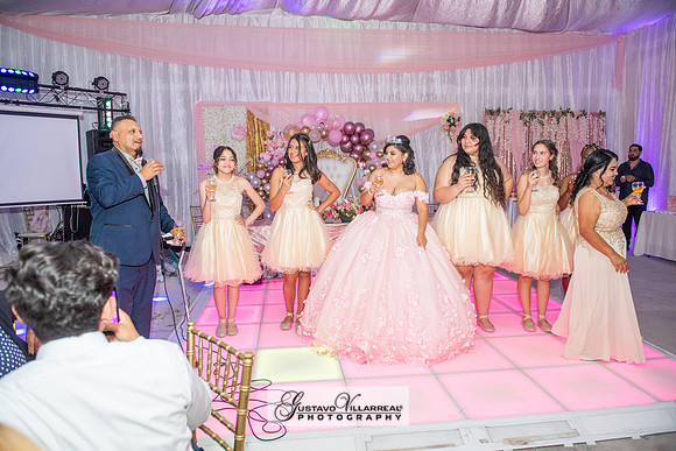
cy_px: 226
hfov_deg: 73.7
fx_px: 451
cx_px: 338
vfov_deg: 53.2
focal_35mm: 24
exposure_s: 1/160
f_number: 4
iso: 1250
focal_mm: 24
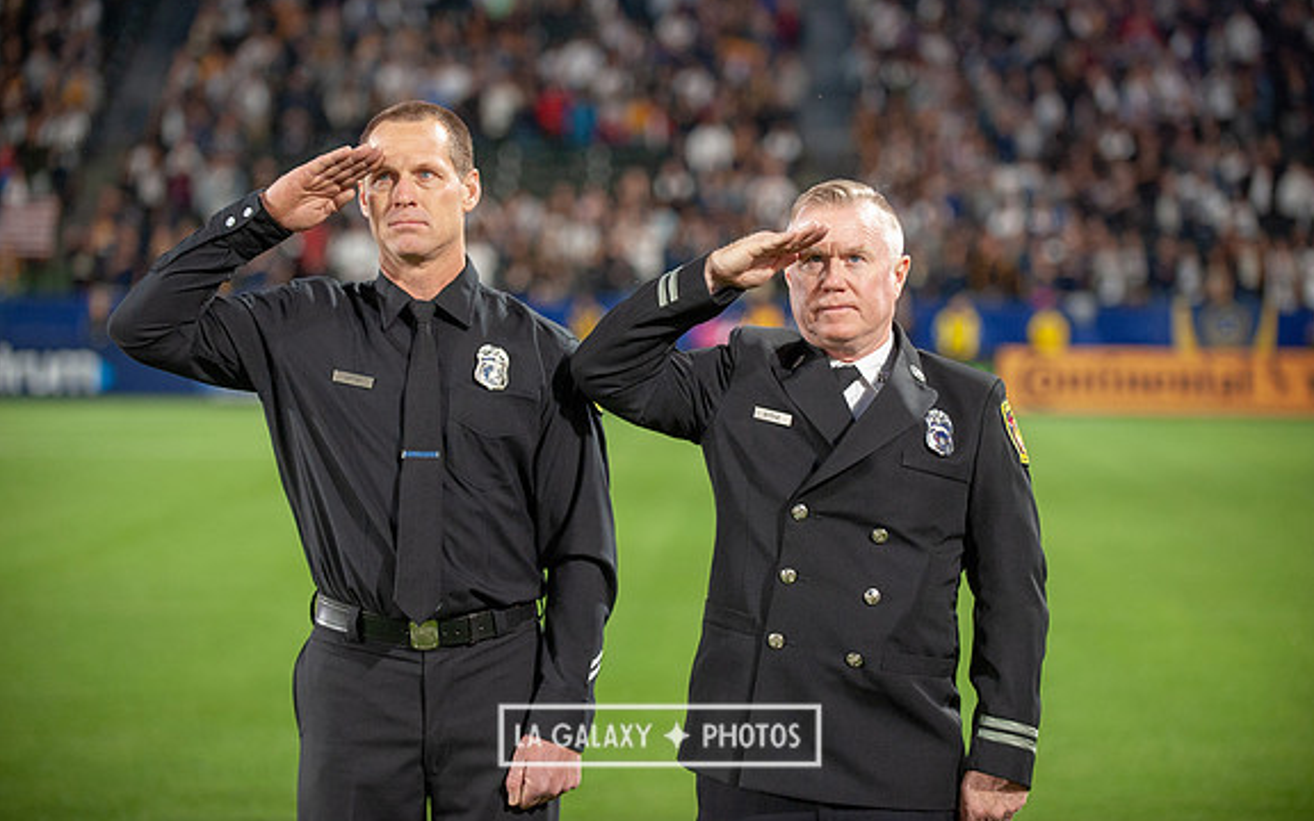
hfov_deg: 17.5
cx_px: 659
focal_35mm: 119
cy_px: 392
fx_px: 4261
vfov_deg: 11.0
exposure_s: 1/500
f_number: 2.8
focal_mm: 116
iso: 1600
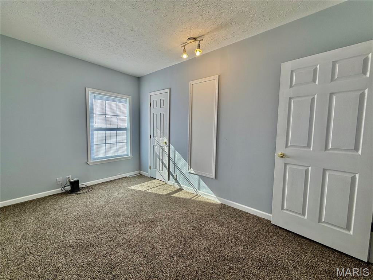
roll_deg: -0.6
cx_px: 186
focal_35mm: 14
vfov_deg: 85.7
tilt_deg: -4.4
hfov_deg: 102.1
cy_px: 140
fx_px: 151
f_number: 2.2
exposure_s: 1/151
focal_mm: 2.22
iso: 50
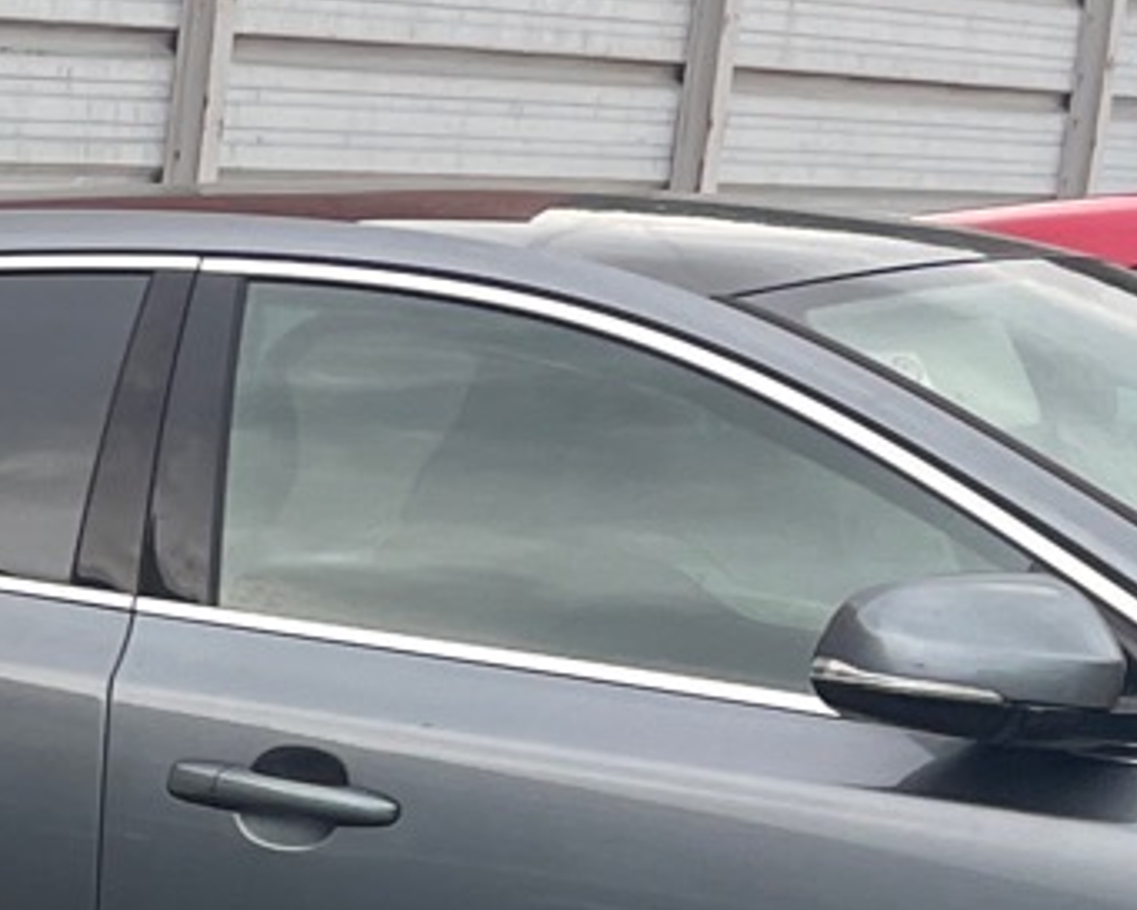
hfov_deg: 11.8
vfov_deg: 10.5
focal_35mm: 134
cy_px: 1837
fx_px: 4510
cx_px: -1570
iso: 40
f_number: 1.6
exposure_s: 1/121
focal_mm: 4.2
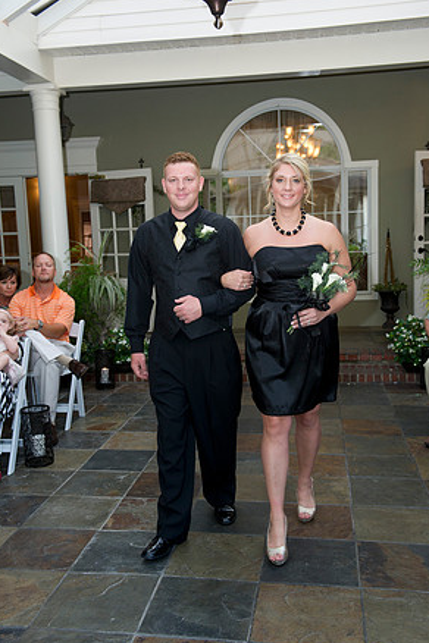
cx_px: 212
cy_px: 324
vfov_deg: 49.6
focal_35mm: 39
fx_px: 697
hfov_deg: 34.2
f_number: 5
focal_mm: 38
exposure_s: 1/100
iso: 800
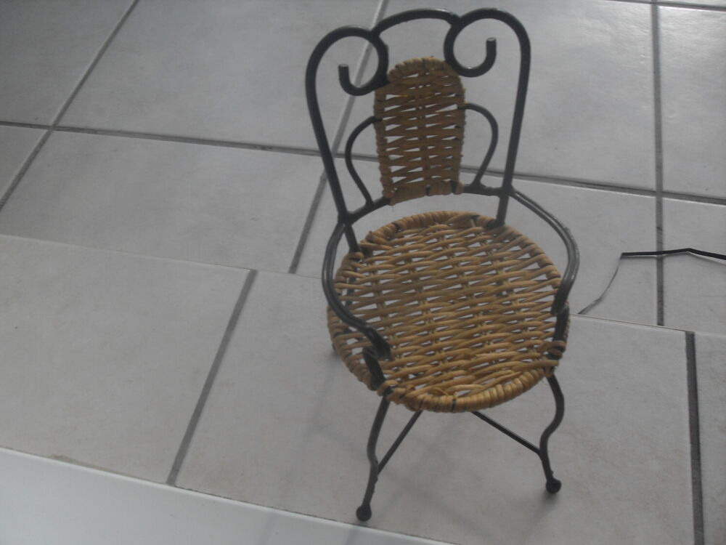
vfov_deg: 38.7
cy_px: 272
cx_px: 363
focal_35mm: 37
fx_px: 776
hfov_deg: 50.1
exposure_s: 1/45
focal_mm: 6.3
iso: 80
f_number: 8.9
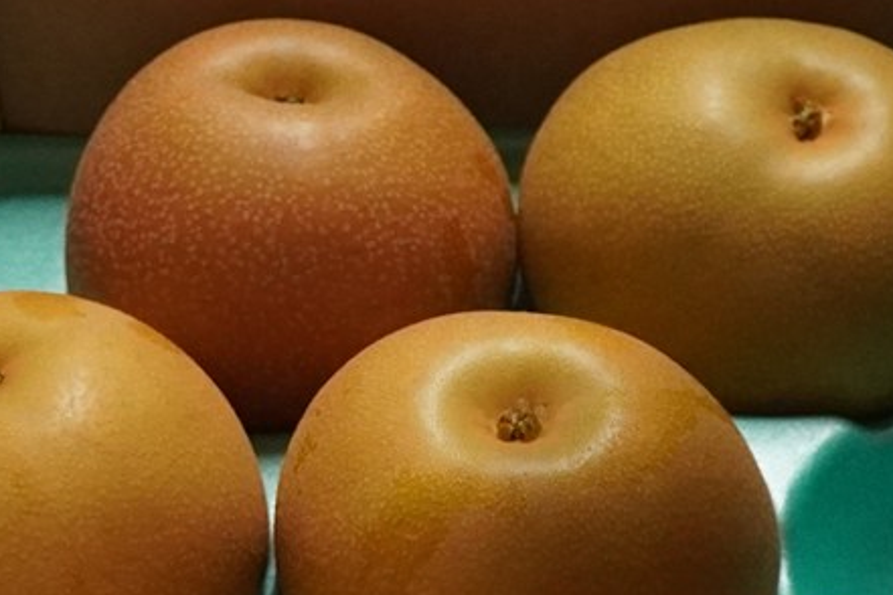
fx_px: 3402
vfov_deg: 10.0
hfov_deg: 14.9
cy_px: 259
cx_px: 202
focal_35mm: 137
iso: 2000
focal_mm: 21
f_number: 4
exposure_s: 1/160
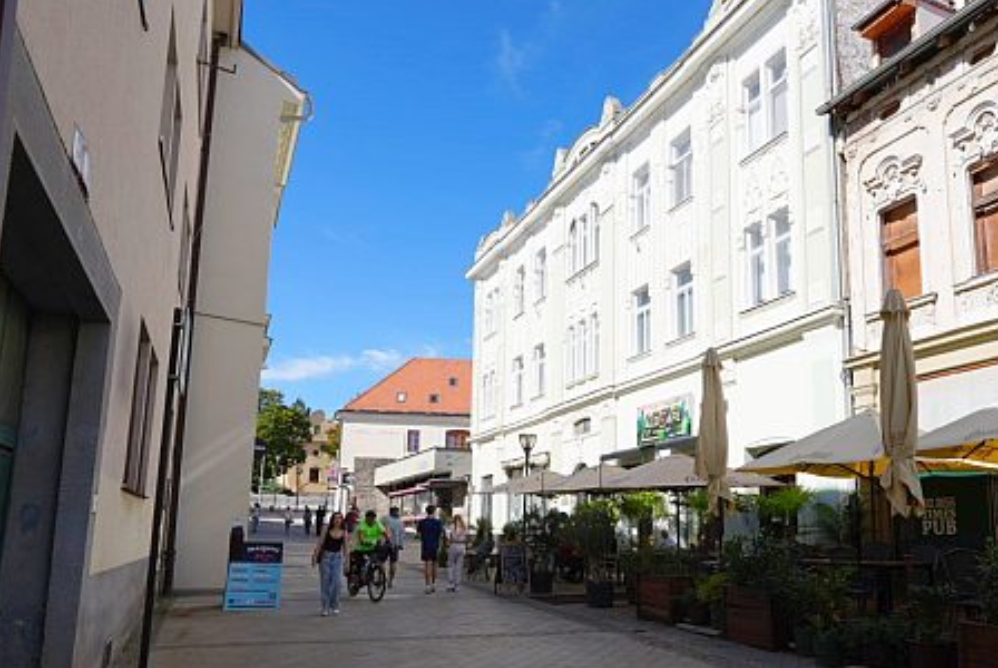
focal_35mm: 25
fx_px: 694
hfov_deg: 70.4
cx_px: 619
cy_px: 429
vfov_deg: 50.8
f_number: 9
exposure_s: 1/250
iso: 100
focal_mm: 14
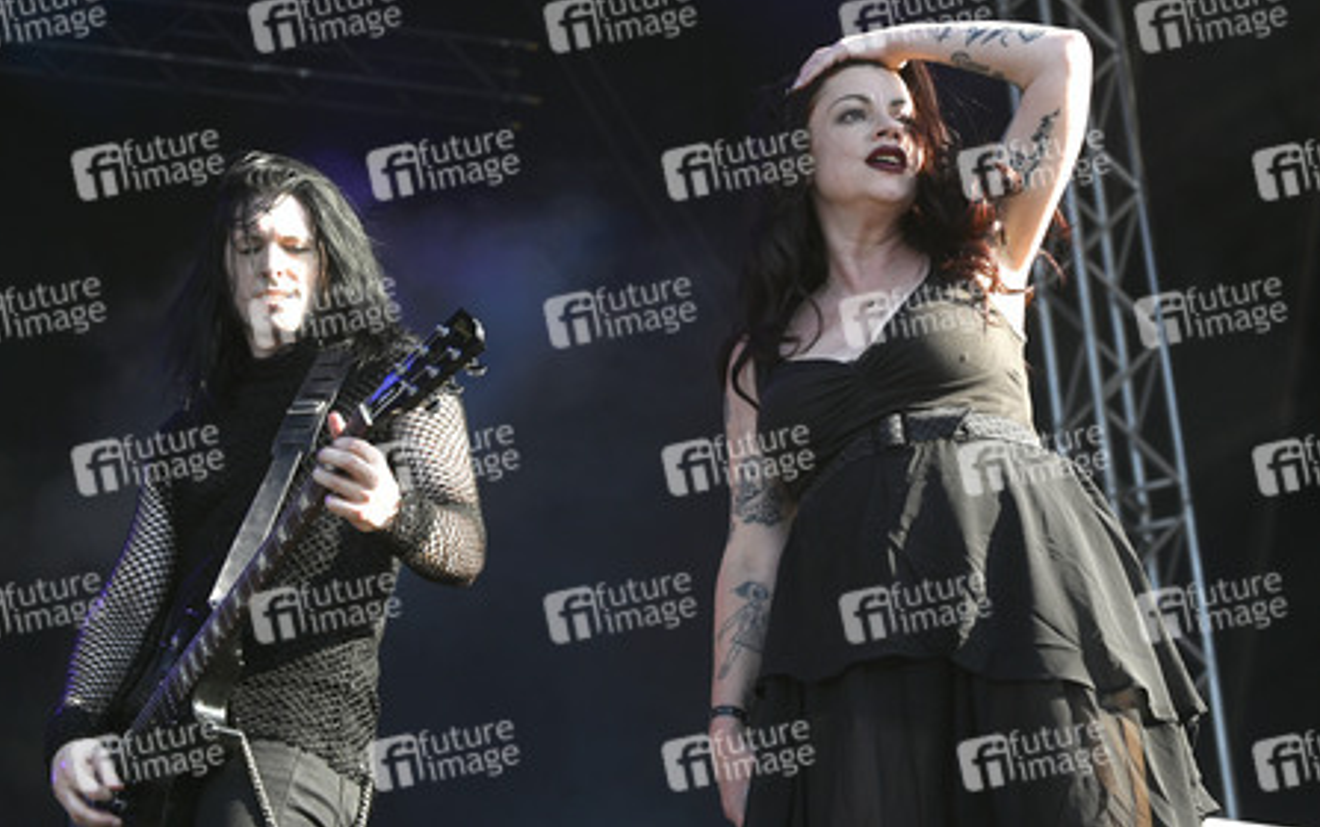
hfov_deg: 26.8
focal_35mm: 77
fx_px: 2772
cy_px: 387
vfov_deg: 17.0
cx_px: 660
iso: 200
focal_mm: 75
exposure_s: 1/500
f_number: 5.6
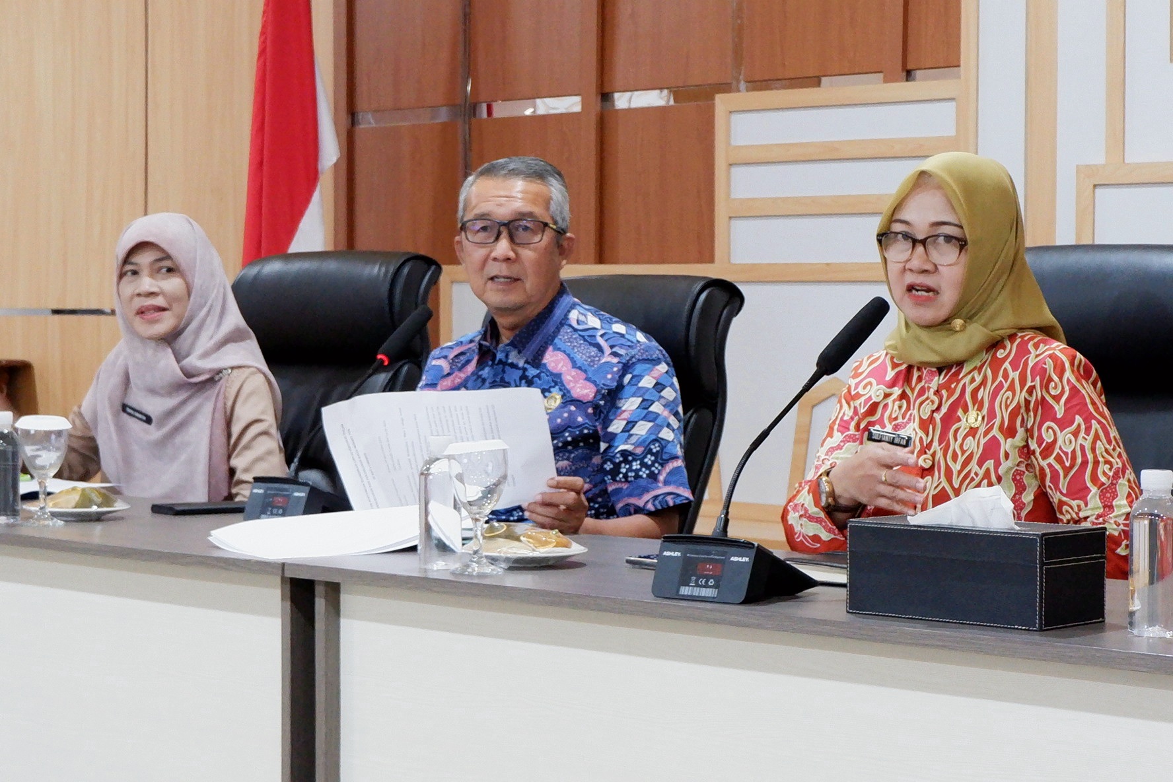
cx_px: 586
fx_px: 1271
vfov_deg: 34.2
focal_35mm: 39
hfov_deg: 49.6
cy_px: 391
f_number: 4.4
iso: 3200
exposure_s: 1/56.2
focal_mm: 26.4
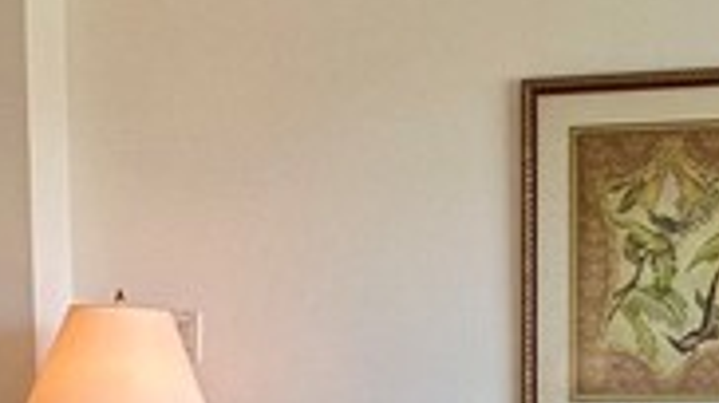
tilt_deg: -6.7
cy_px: 601
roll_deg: +0.2
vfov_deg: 13.3
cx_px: 458
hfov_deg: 24.7
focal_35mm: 86
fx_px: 1638
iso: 160
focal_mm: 2.22
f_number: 2.2
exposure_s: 1/120
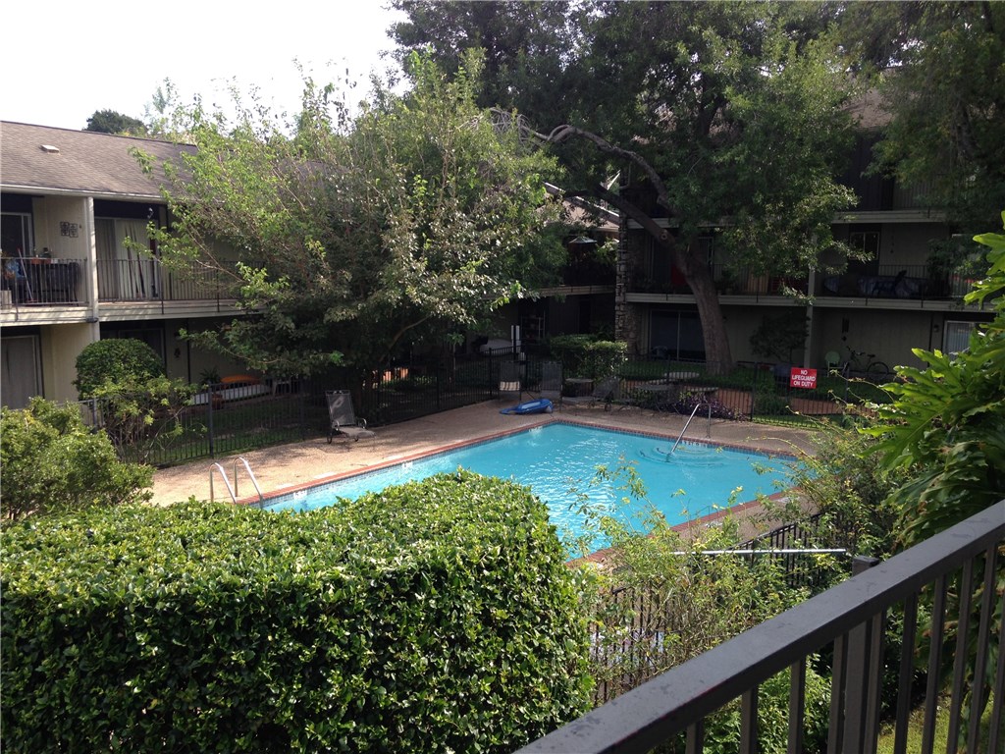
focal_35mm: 33
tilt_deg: -8.0
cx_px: 502
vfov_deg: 42.9
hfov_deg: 55.4
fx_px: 958
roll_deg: +1.6
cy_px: 377
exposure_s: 1/427
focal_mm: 4.12
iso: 50
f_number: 2.4
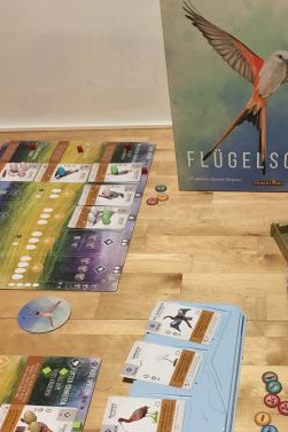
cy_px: 322
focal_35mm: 48
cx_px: 233
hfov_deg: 27.5
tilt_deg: -46.6
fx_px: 576
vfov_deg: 40.0
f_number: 2.2
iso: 125
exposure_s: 1/33
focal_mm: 4.15
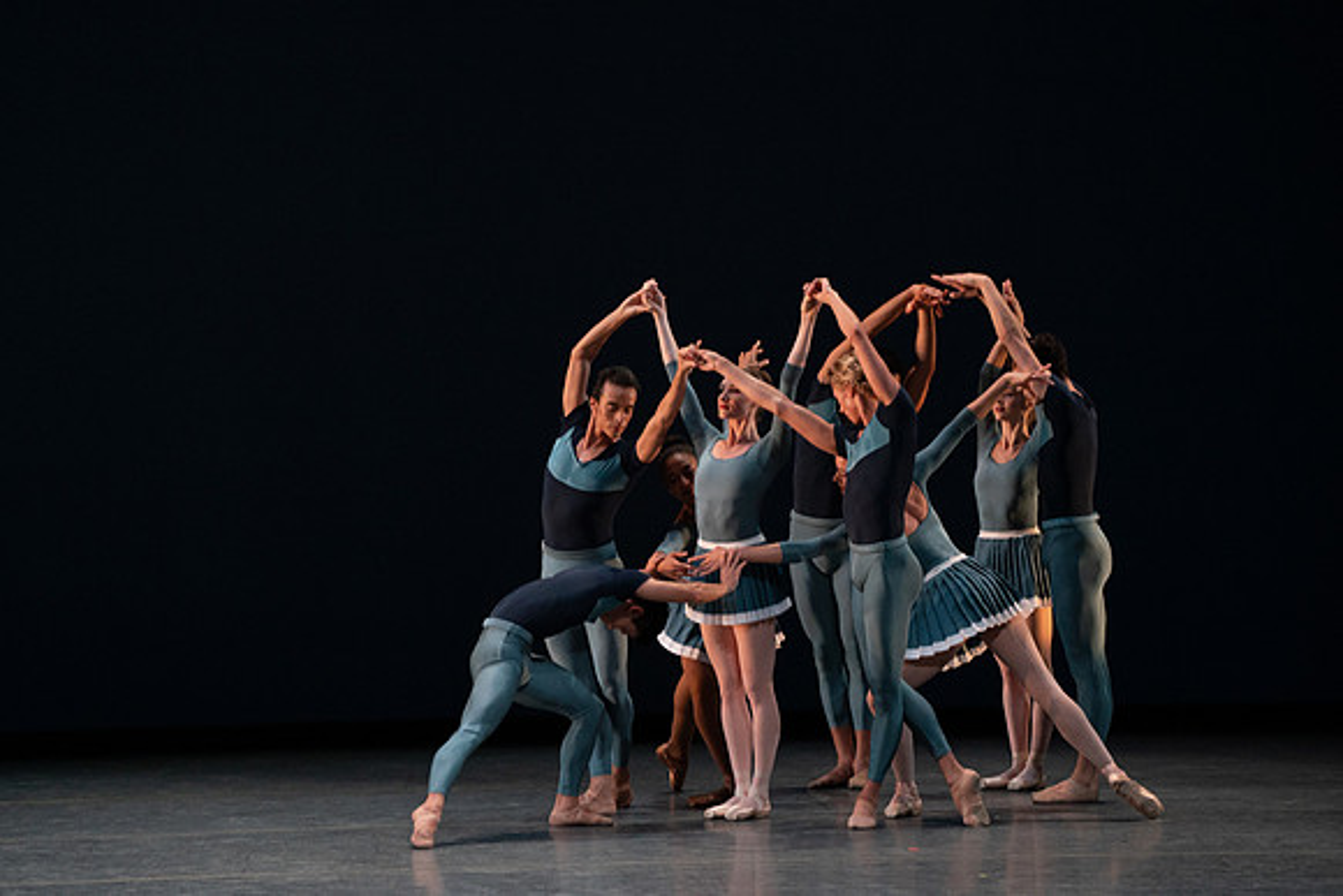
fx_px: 11194
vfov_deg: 4.6
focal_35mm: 300
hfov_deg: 6.9
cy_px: 448
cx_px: 672
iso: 5000
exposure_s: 1/400
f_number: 8
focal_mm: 300
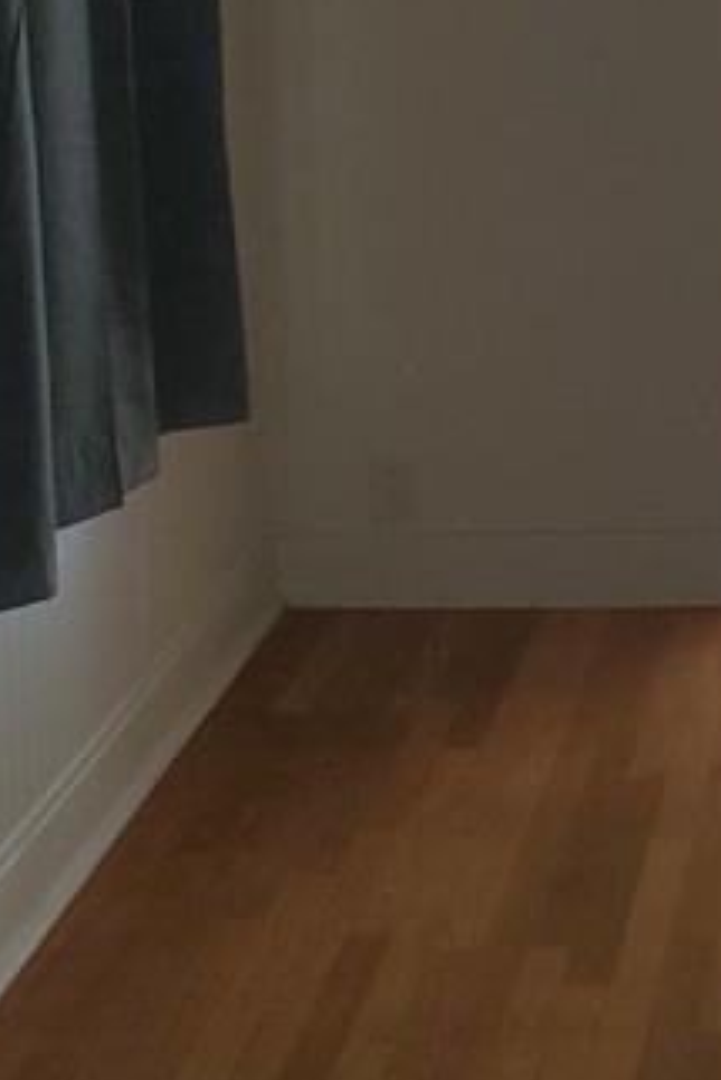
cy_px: -20
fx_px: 2581
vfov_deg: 22.6
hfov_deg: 14.9
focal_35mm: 86
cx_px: 1040
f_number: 2.4
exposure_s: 1/120
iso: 100
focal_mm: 4.3
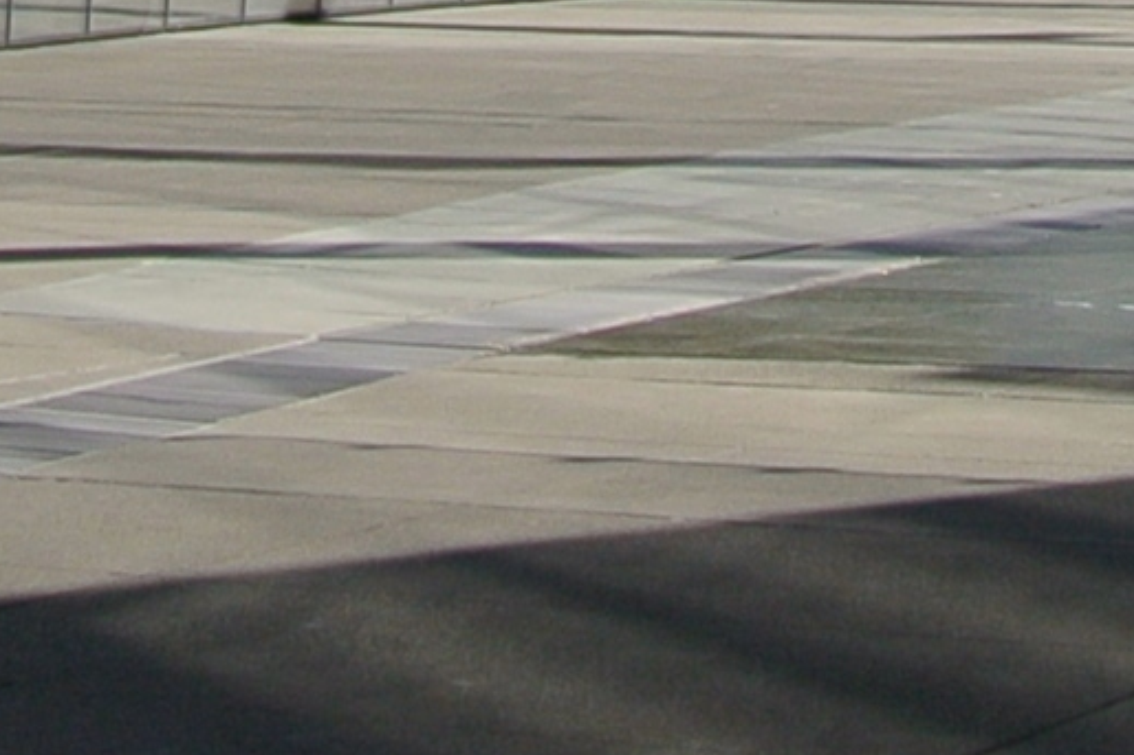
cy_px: -1774
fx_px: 7116
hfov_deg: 9.1
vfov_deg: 5.6
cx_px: 1143
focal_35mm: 226
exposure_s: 1/800
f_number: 4
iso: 100
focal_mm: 11.4
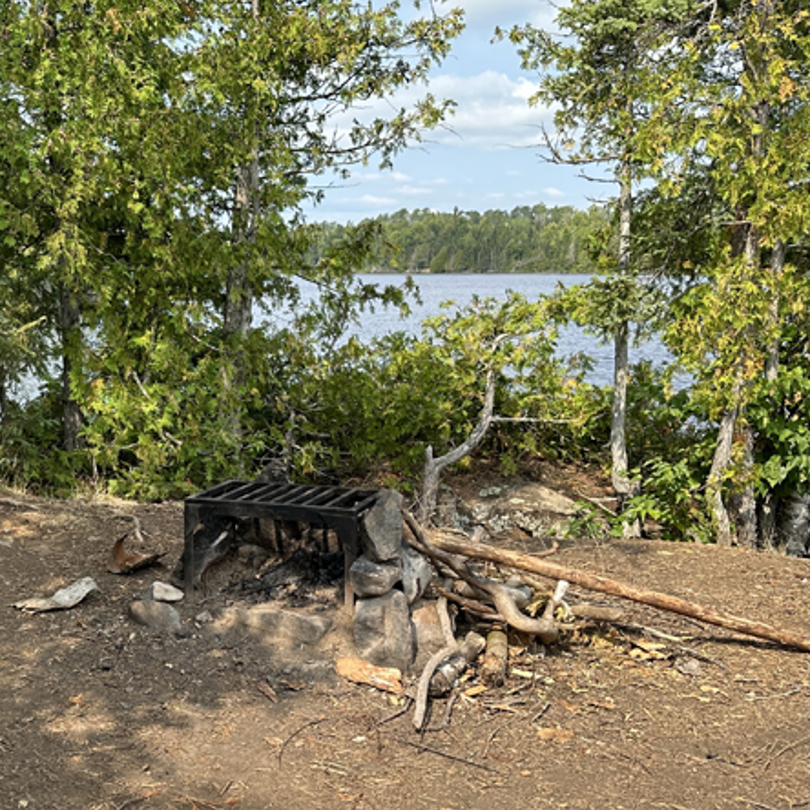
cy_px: 490
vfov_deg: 39.0
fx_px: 1138
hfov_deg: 37.4
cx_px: 131
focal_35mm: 43
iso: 80
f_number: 1.78
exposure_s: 1/1412
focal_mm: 6.86
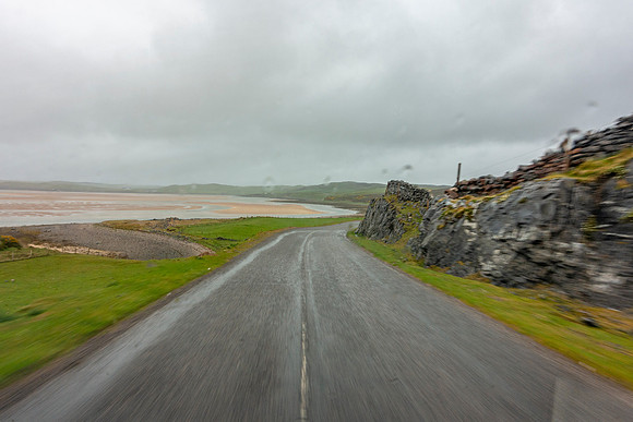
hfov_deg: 73.7
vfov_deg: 53.2
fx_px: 422
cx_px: 316
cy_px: 211
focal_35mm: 24
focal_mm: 8.8
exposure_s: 1/50
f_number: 8
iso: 125
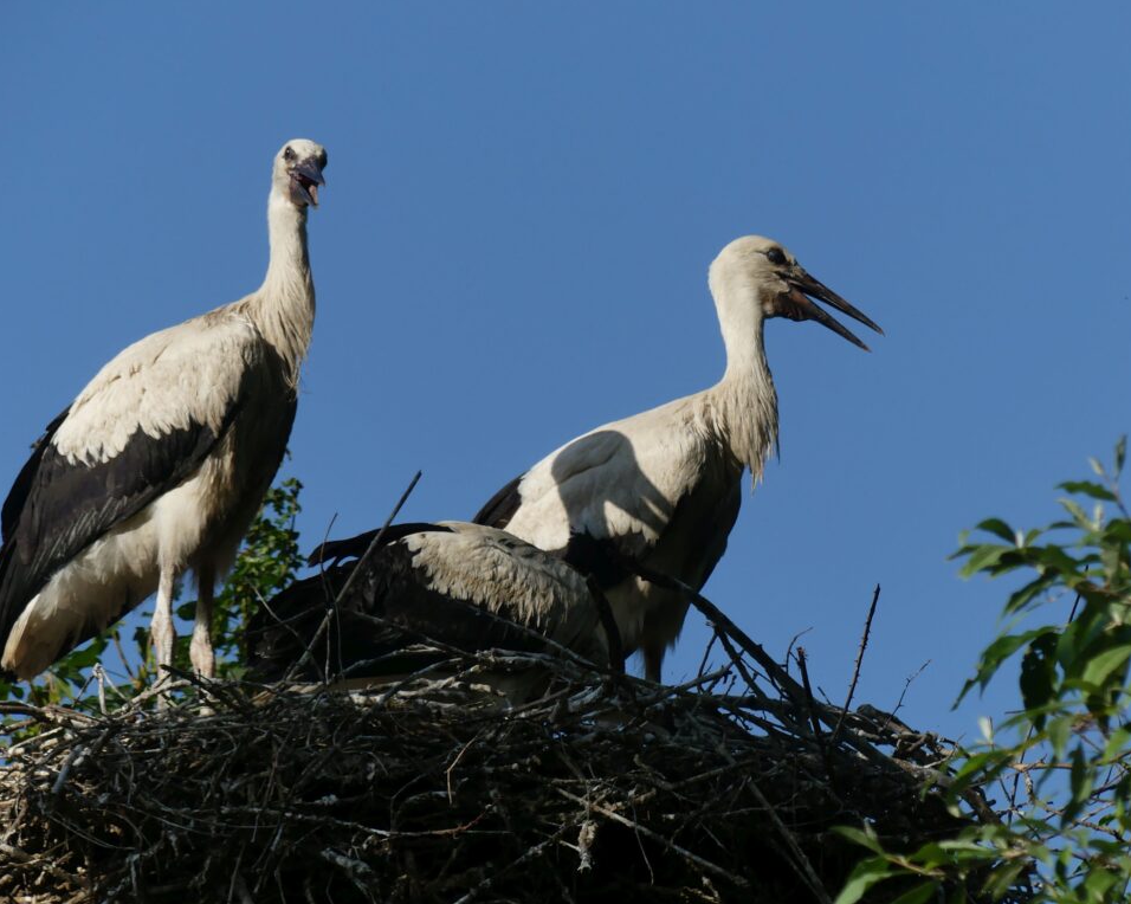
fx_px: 14455
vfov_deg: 3.6
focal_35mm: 432
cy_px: 451
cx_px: 580
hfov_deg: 4.5
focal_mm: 74.3
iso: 100
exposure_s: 1/1300
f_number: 4
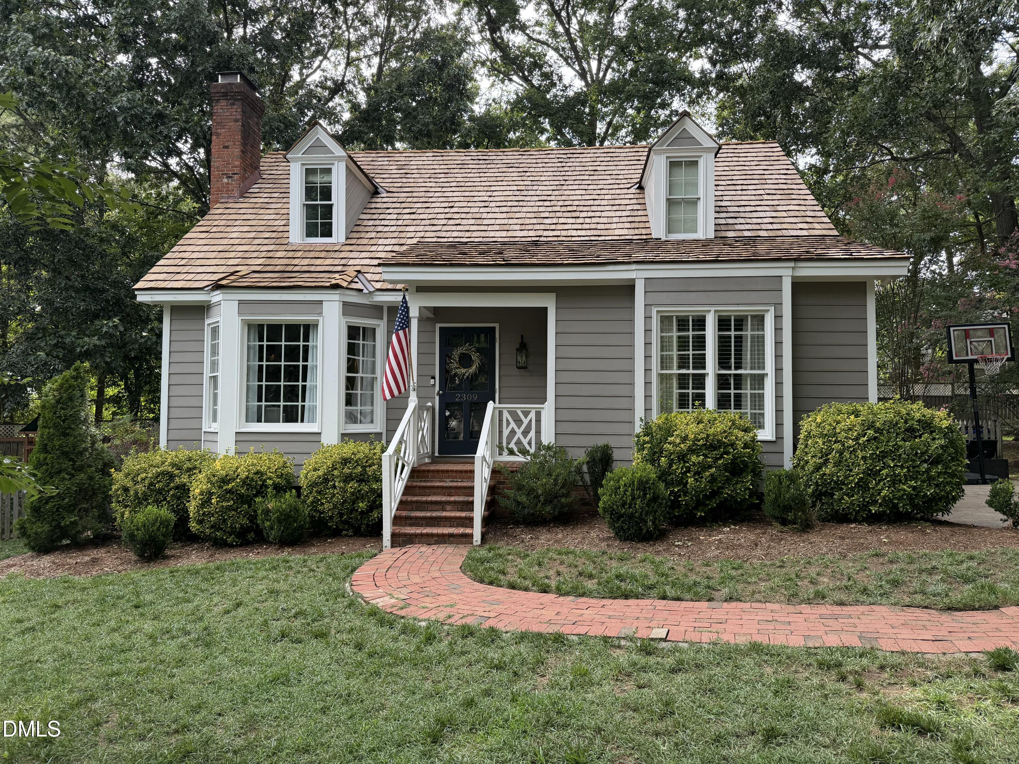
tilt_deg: +2.4
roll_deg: -0.6
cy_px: 382
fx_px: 706
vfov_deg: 56.8
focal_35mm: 24
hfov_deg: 71.6
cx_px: 510
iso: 100
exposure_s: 1/677
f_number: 1.78
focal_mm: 6.76
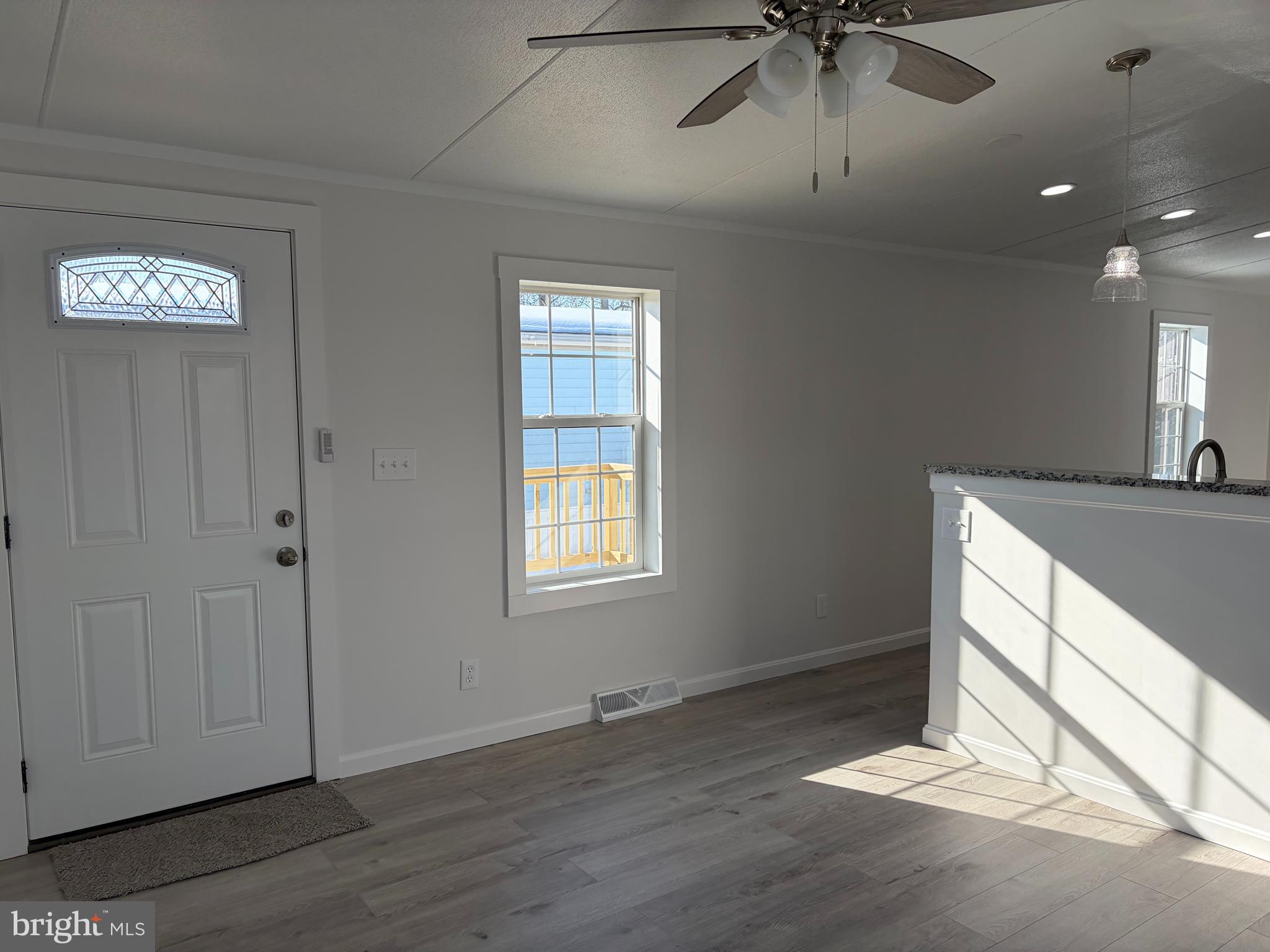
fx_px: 954
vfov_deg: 53.1
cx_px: 635
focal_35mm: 26
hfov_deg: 67.3
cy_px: 476
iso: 64
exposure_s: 1/1032
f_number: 1.6
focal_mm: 5.96
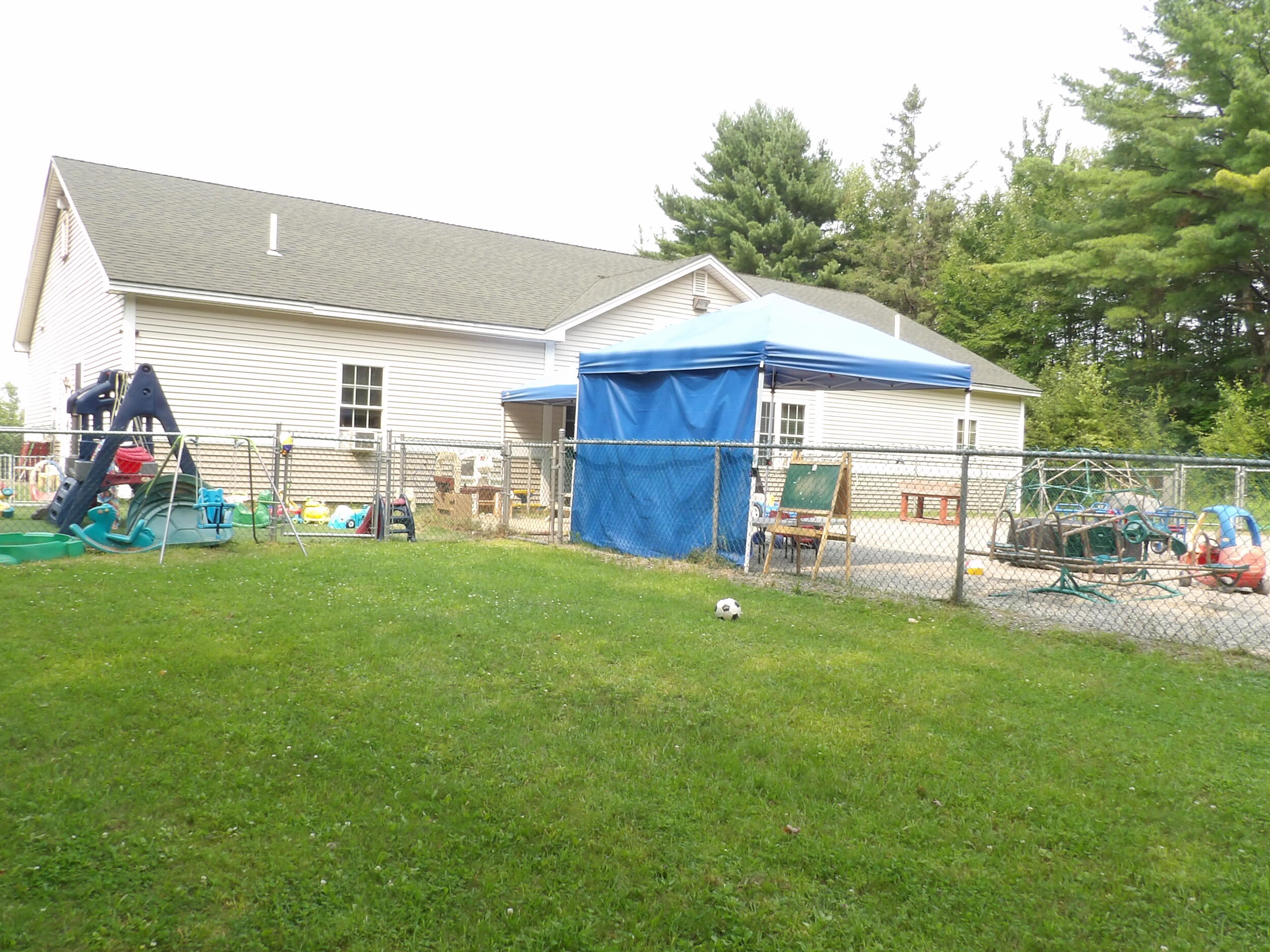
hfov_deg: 61.7
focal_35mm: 29
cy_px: 493
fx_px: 1064
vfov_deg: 48.2
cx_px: 627
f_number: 7.4
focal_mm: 4.3
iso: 100
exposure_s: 1/60
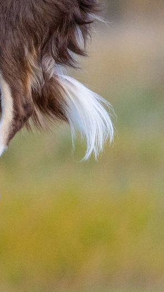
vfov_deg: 3.6
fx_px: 4680
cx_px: -233
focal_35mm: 606
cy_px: -17
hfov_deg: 2.0
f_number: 2
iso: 1250
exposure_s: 1/1000
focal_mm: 118
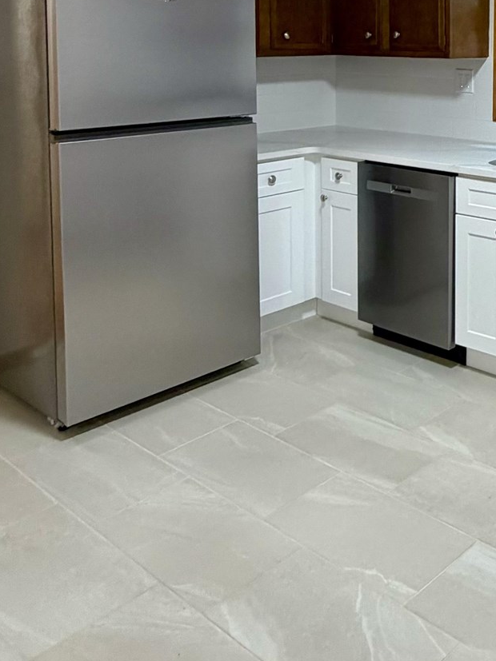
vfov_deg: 44.0
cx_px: 574
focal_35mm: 39
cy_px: 78
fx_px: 745
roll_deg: -1.3
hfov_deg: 31.6
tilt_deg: -2.5
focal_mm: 2.22
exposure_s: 1/60
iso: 250
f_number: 2.2
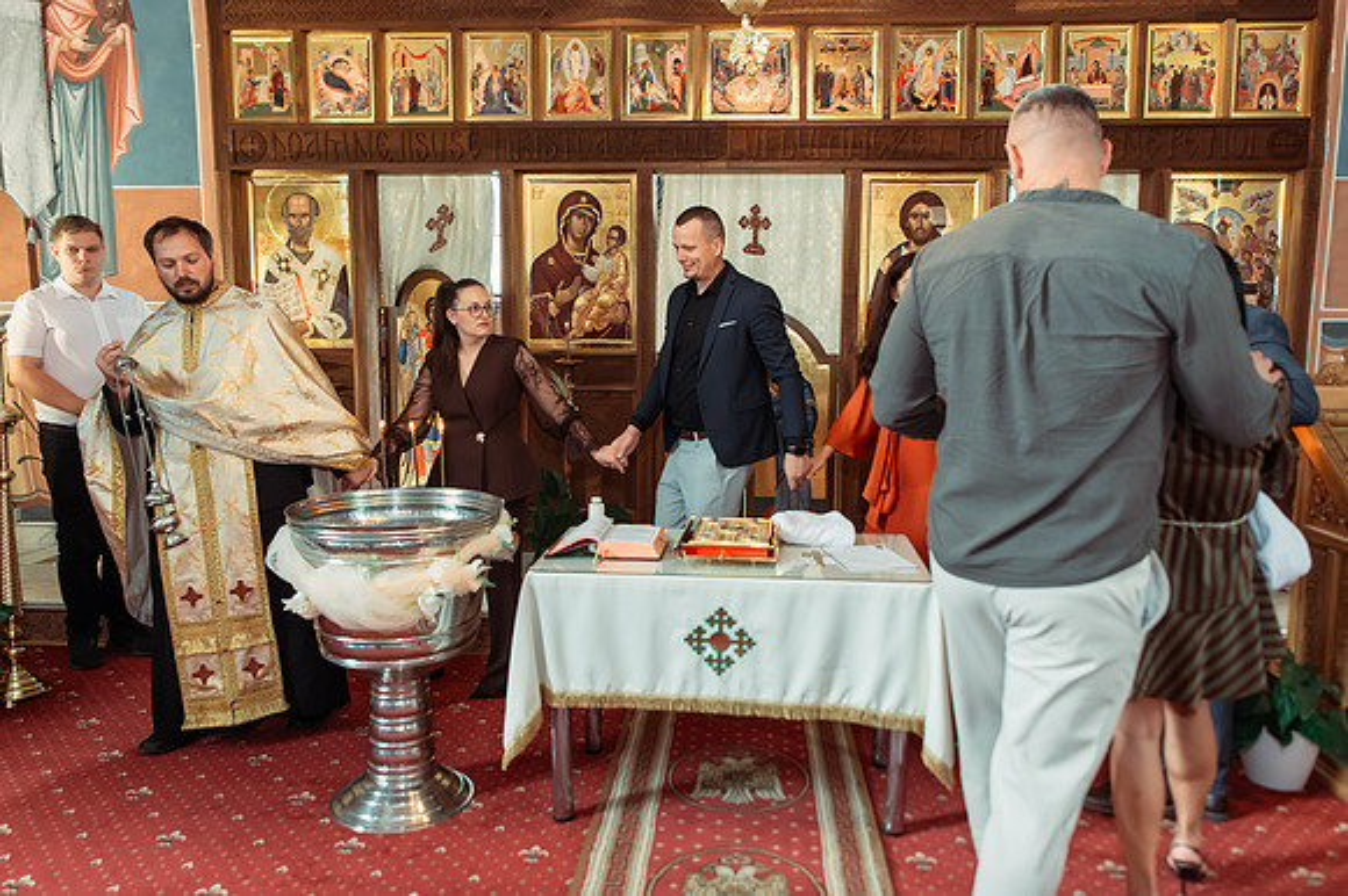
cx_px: 704
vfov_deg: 48.5
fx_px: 994
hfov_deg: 68.3
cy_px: 404
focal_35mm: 27
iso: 3200
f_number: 3.5
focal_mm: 24
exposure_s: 1/250
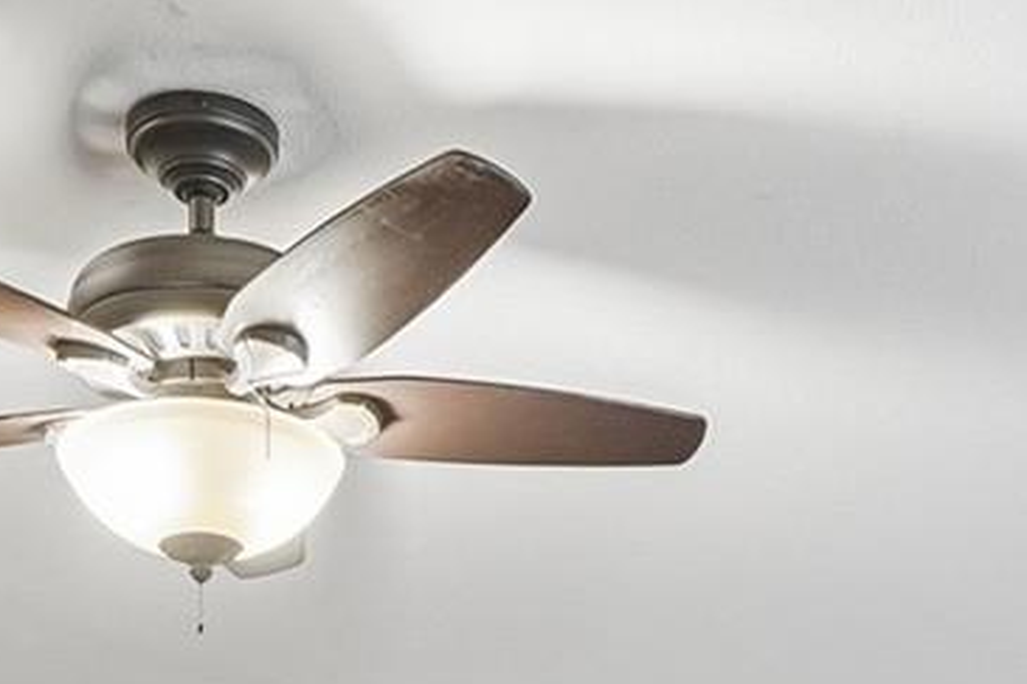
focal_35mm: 79
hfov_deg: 25.7
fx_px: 2253
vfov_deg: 14.4
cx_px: 540
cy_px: 1362
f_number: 8
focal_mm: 12
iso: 400
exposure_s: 1/5
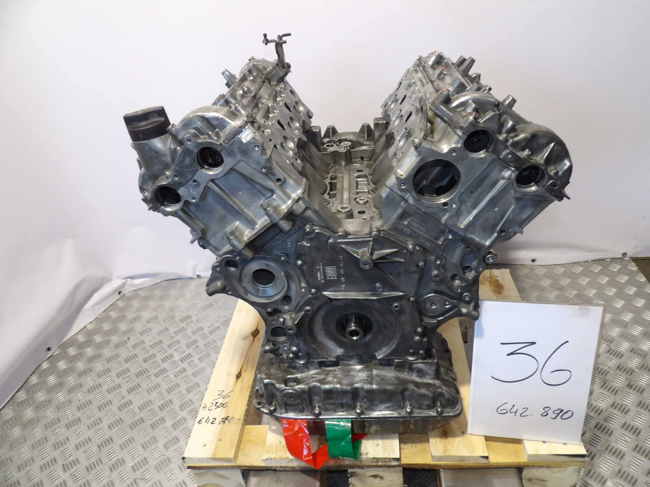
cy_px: 244
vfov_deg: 56.8
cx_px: 325
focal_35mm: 24
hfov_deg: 71.6
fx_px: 451
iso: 200
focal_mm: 4.3
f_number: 3.2
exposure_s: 1/33
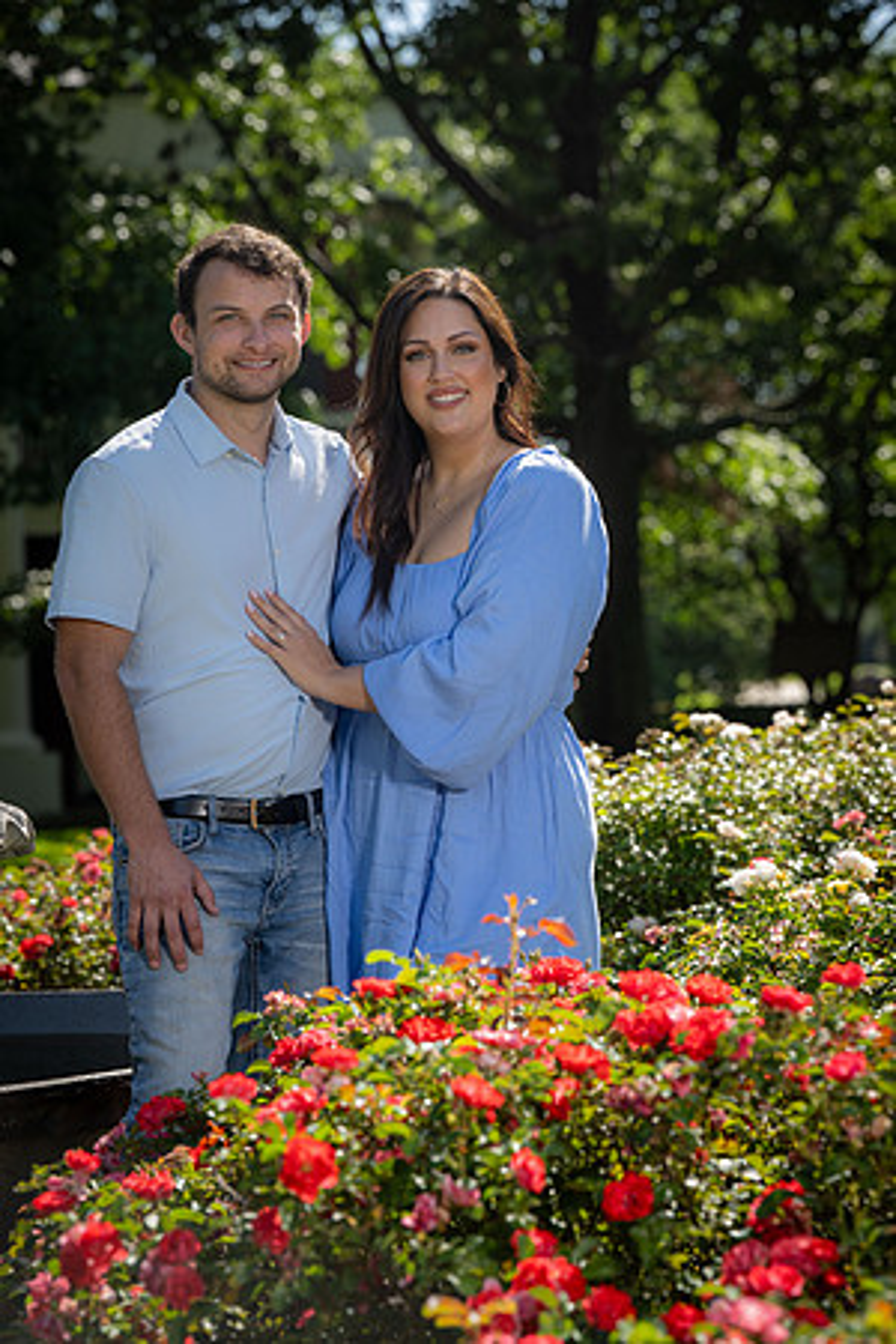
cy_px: 672
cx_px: 448
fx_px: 4666
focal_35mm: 125
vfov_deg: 16.4
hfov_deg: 11.0
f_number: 6.3
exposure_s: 1/160
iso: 100
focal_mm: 125
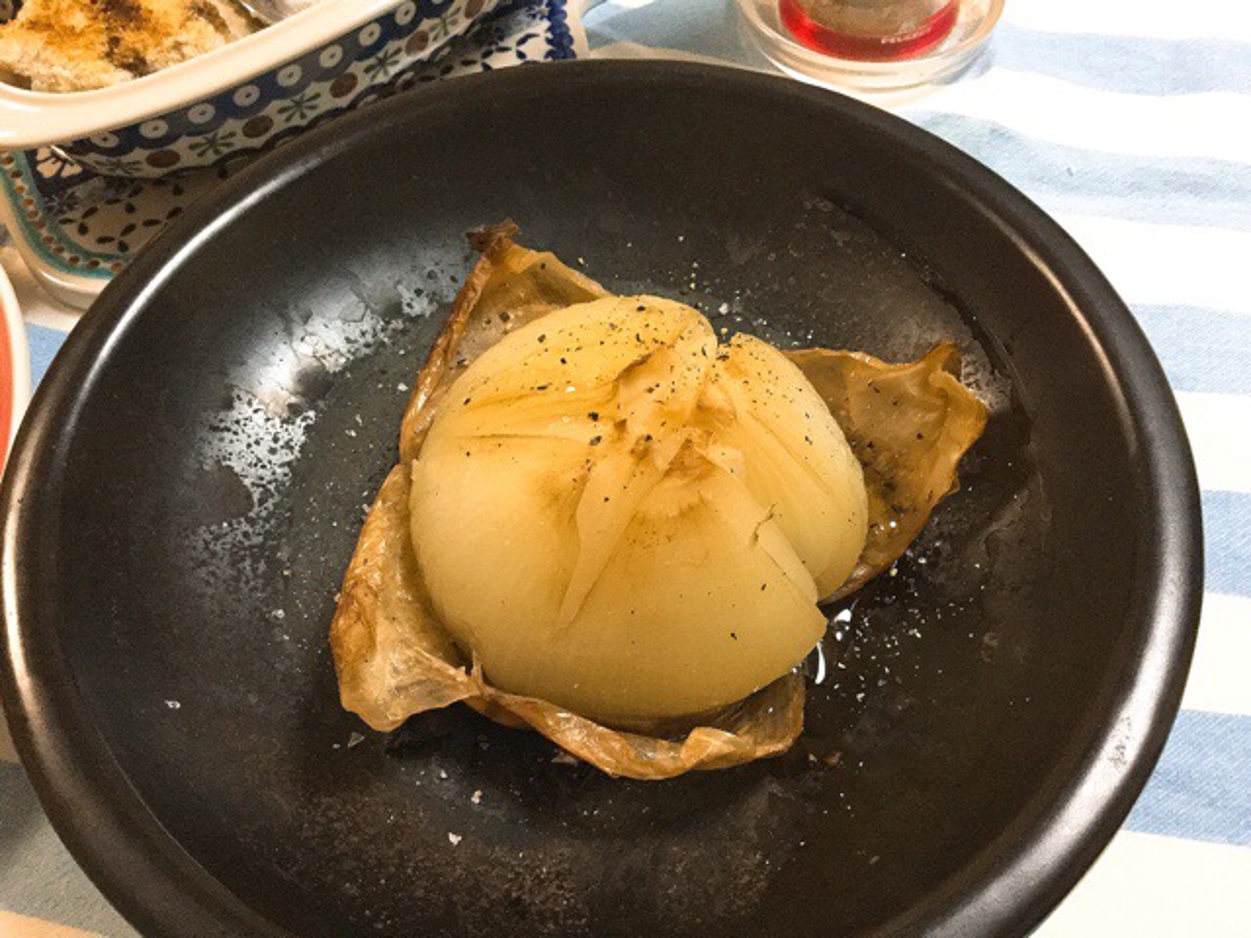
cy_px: 469
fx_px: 1120
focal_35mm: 31
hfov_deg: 58.4
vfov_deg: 45.4
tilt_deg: -57.9
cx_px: 626
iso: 200
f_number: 2.4
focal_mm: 3.3
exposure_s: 1/30
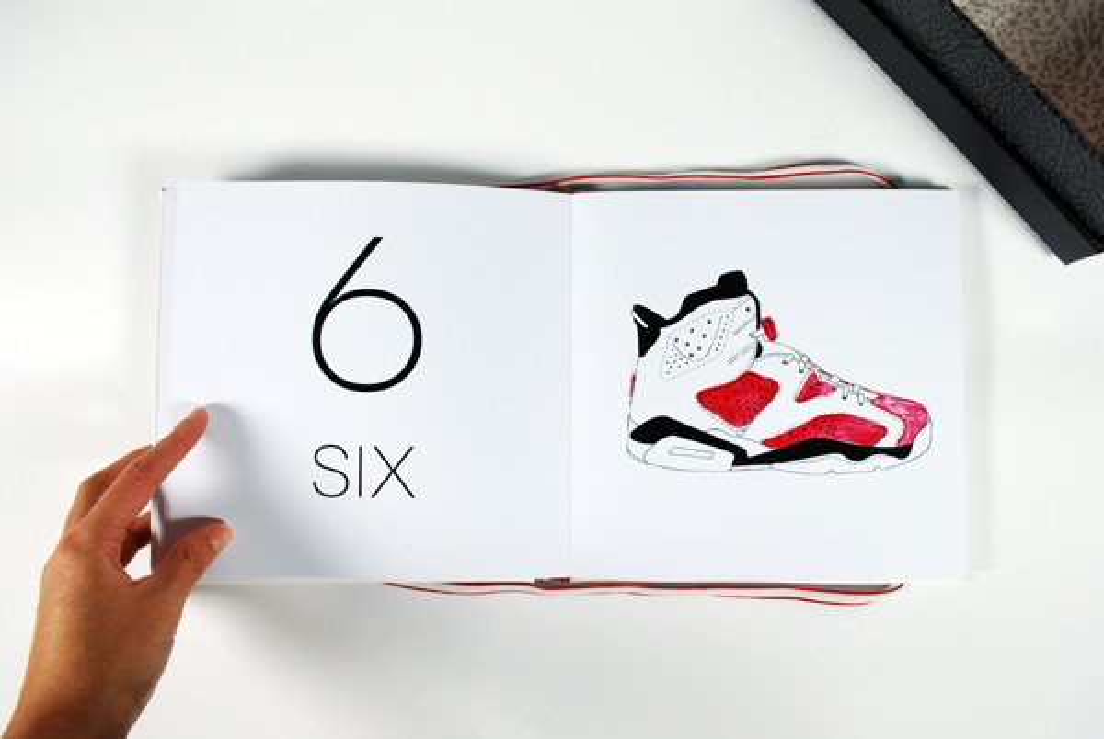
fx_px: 829
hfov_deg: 67.3
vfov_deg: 48.1
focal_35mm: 27
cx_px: 552
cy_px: 370
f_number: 5.6
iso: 400
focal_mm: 18
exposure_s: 1/100
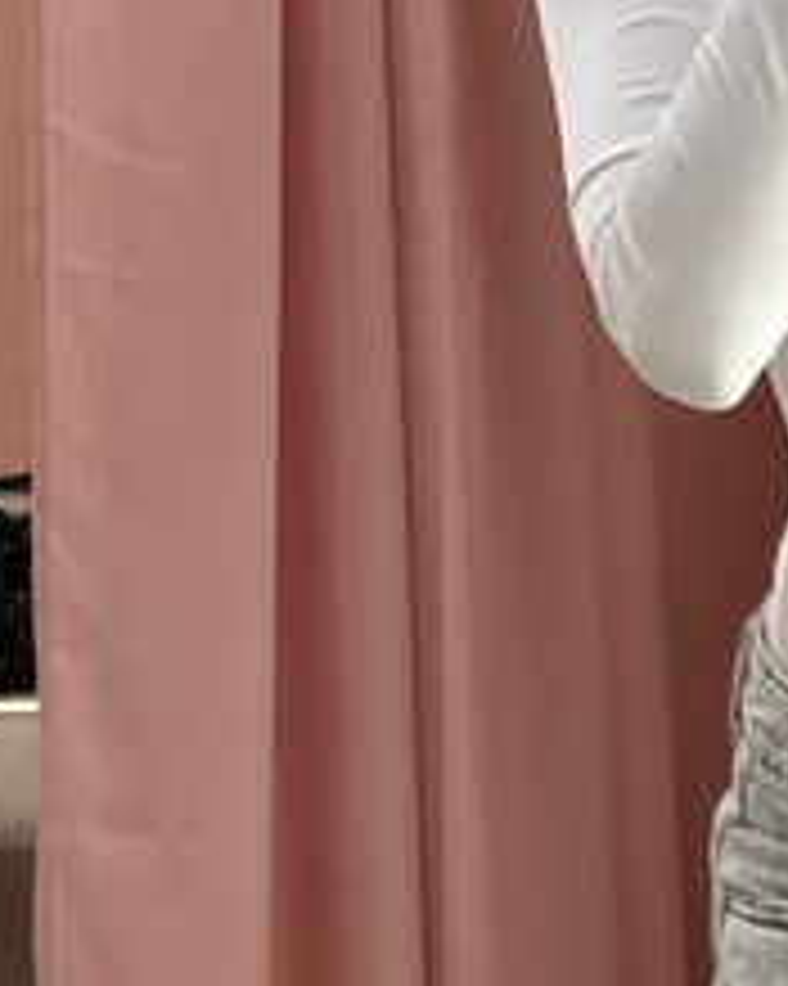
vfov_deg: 10.4
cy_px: -70
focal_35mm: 183
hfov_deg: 8.4
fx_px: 5339
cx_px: 869
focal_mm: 9
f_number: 2.8
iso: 500
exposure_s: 1/50
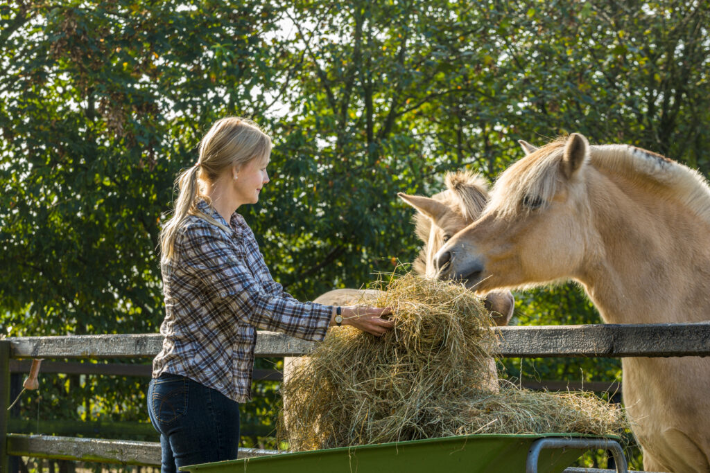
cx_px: 355
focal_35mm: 102
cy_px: 236
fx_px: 2012
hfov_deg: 20.0
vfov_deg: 13.4
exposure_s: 1/80
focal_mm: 102
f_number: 8
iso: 100
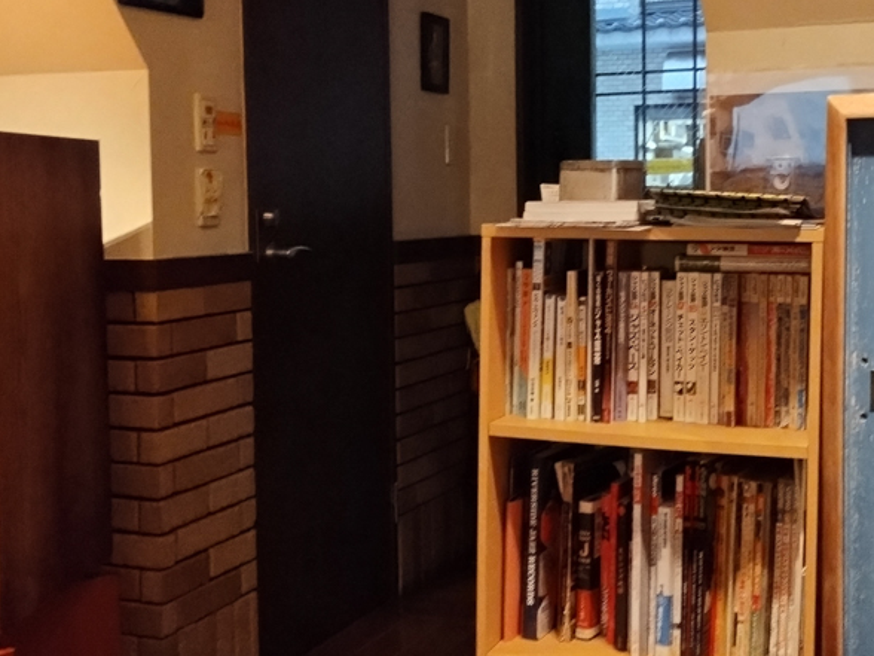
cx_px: 474
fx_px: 1288
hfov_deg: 37.5
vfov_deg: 28.5
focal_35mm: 51
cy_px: 275
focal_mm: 4.71
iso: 416
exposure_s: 1/25
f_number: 1.7
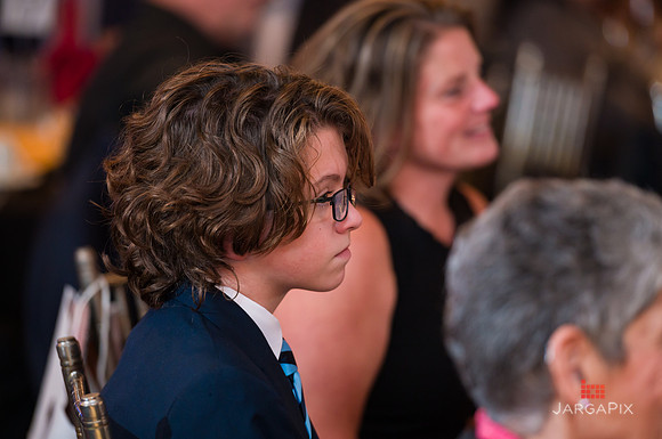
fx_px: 3701
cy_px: 220
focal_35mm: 202
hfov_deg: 10.2
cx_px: 332
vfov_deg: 6.8
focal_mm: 200
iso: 1000
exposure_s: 1/200
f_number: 3.2
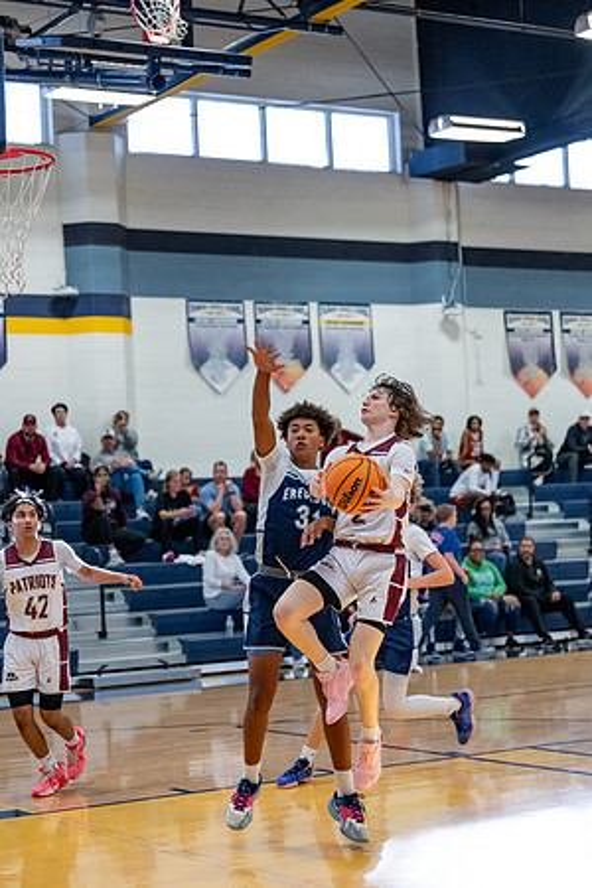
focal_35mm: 70
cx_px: 296
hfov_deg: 19.5
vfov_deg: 28.8
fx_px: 1727
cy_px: 444
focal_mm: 70
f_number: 2.8
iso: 5000
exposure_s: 1/1000
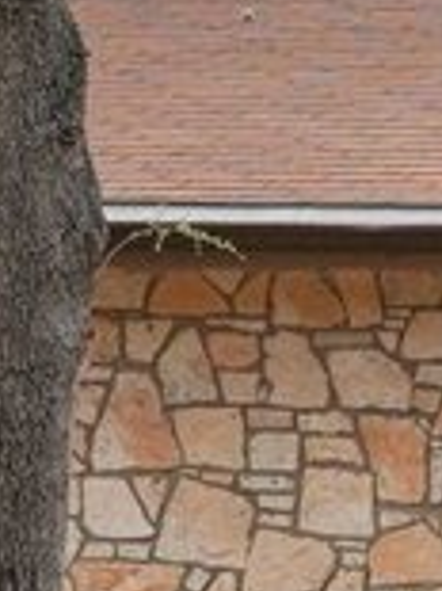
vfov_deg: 7.9
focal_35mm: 251
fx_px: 4279
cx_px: 2282
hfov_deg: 4.8
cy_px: 130
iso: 100
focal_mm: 25
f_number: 8
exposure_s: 1/125
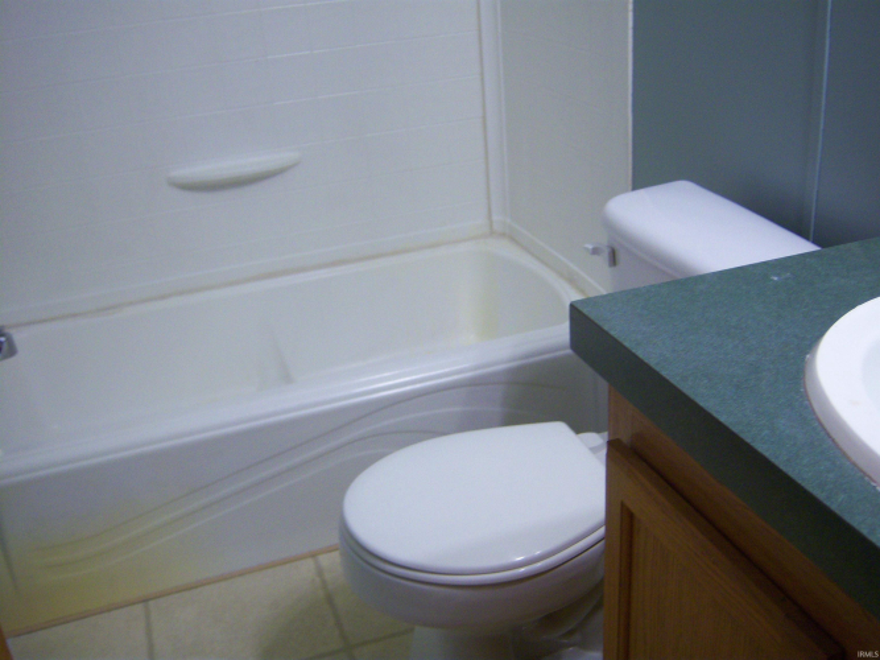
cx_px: 440
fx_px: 915
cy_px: 330
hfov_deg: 51.4
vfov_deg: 39.6
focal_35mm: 36
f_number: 2.8
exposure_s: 1/30
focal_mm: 7.5
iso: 160
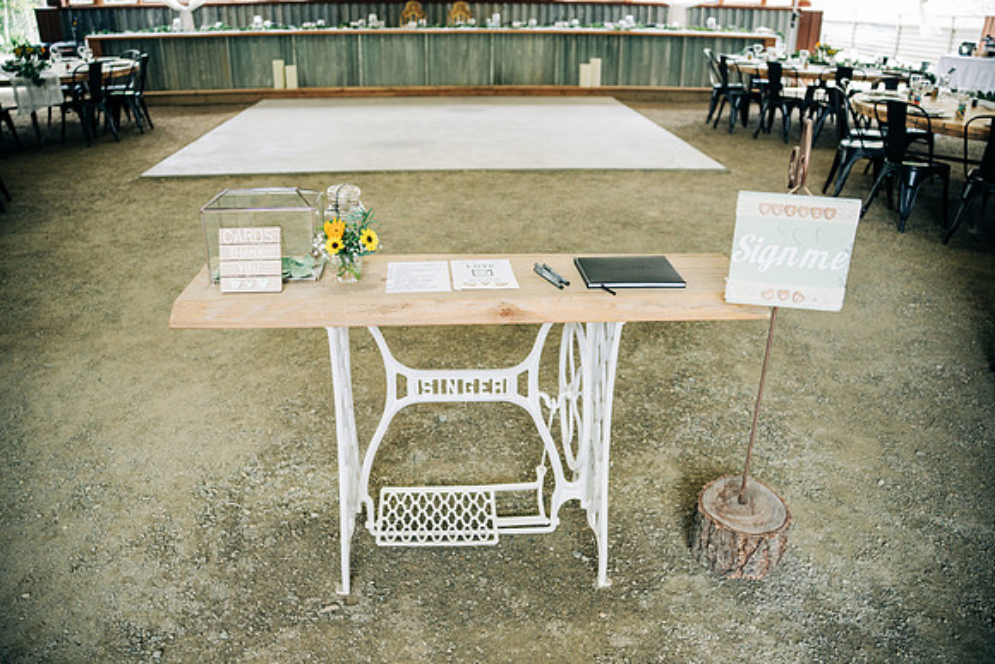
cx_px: 498
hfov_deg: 65.5
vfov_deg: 46.4
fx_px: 774
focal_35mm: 28
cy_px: 332
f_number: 2.8
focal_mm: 28
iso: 640
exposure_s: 1/250
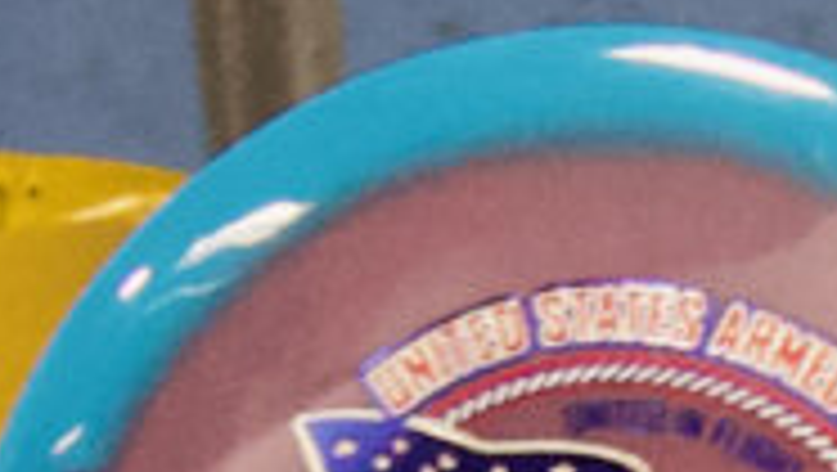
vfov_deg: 5.7
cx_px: 1296
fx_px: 4687
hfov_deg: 9.9
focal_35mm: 211
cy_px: 607
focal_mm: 15
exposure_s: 1/100
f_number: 3.6
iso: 1600
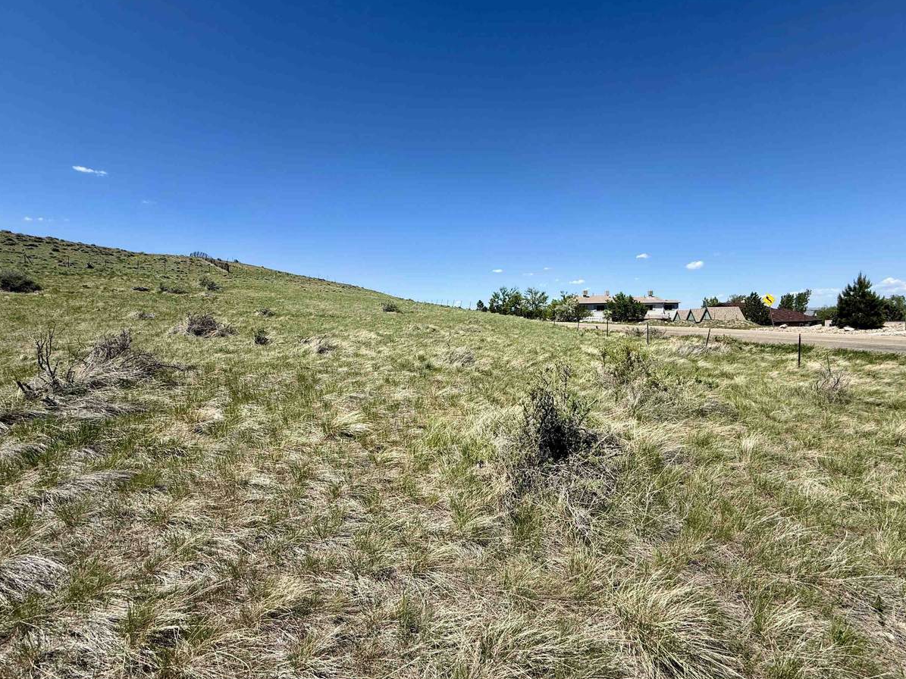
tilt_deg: -2.5
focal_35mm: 15
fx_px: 393
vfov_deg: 81.7
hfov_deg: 98.2
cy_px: 336
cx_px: 458
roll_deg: +1.2
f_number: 2.2
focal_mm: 2.22
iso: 50
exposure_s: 1/3125
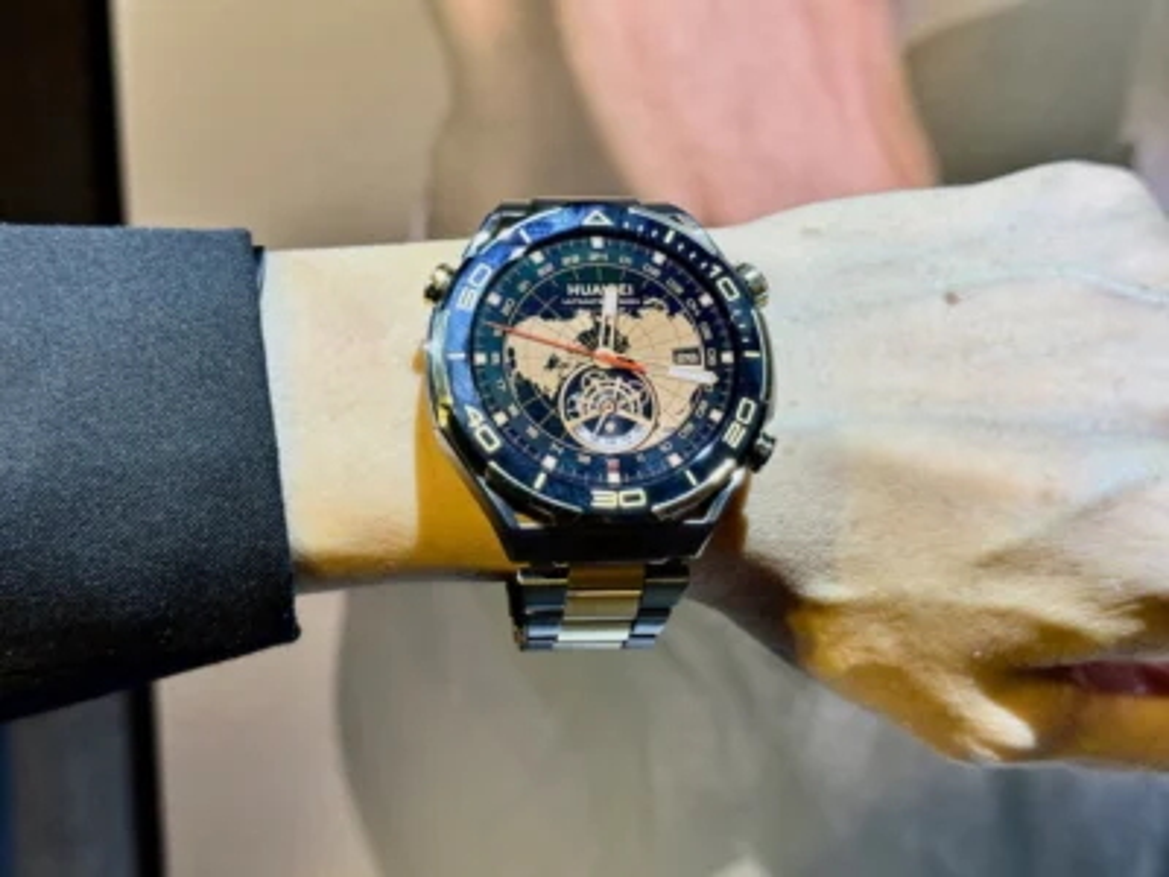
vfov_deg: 30.3
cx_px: 584
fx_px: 1621
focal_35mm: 48
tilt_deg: -6.8
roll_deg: +1.2
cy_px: 438
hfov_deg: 39.7
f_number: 1.78
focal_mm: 6.86
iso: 100
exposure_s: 1/74
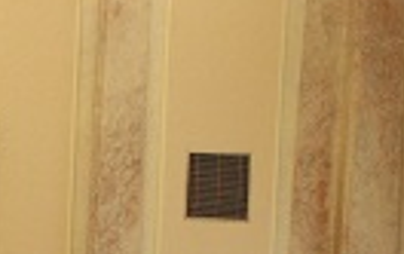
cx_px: -61
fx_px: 1379
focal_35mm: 125
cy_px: 352
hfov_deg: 16.1
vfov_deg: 10.3
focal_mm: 28
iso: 1600
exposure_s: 1/80
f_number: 5.6
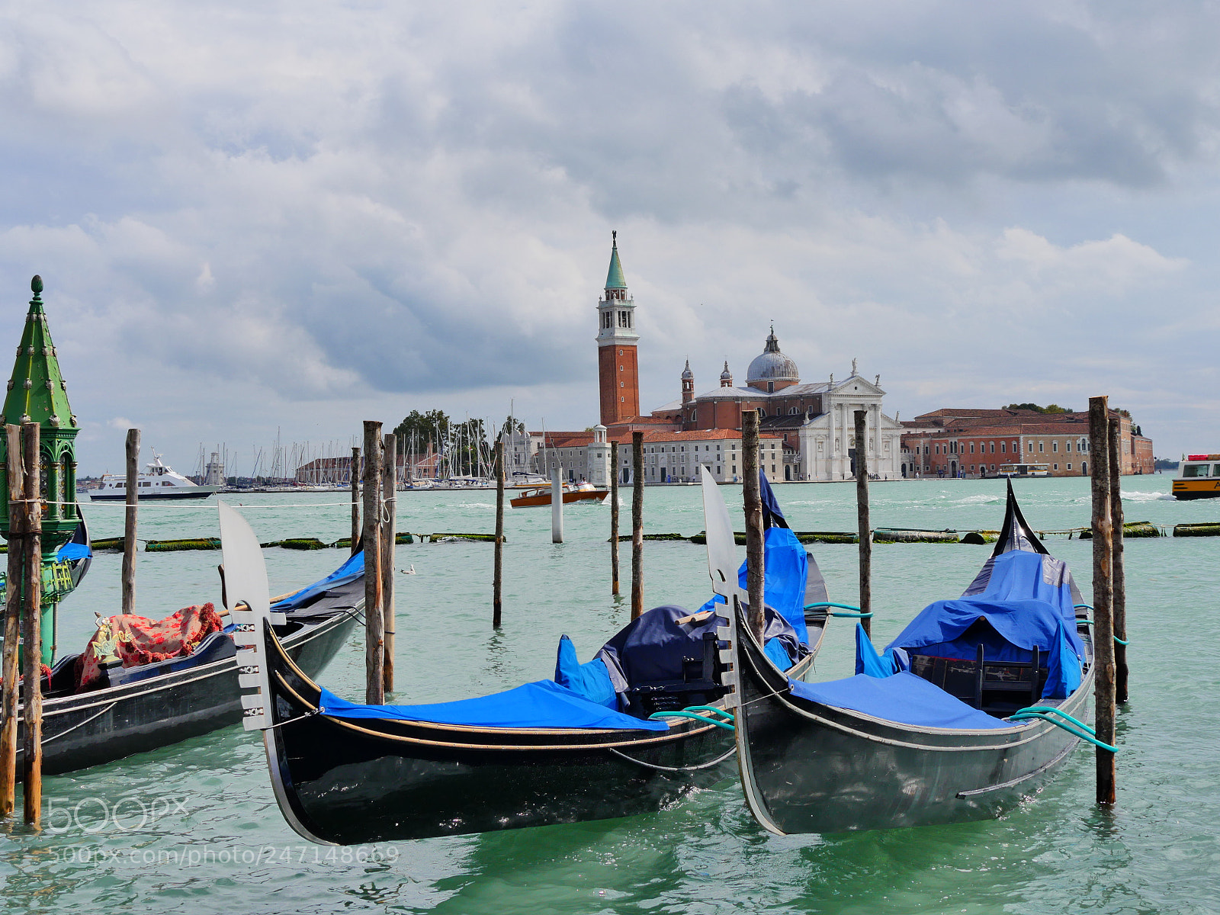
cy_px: 458
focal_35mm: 48
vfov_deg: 30.3
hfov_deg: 39.7
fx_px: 1692
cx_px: 610
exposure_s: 1/400
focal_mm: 24
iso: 800
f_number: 9
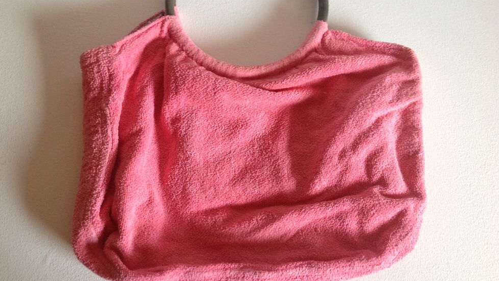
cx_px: 247
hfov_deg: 51.6
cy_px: 111
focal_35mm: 39
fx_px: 516
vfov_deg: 30.3
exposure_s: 1/15
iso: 100
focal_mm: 4.28
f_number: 2.4
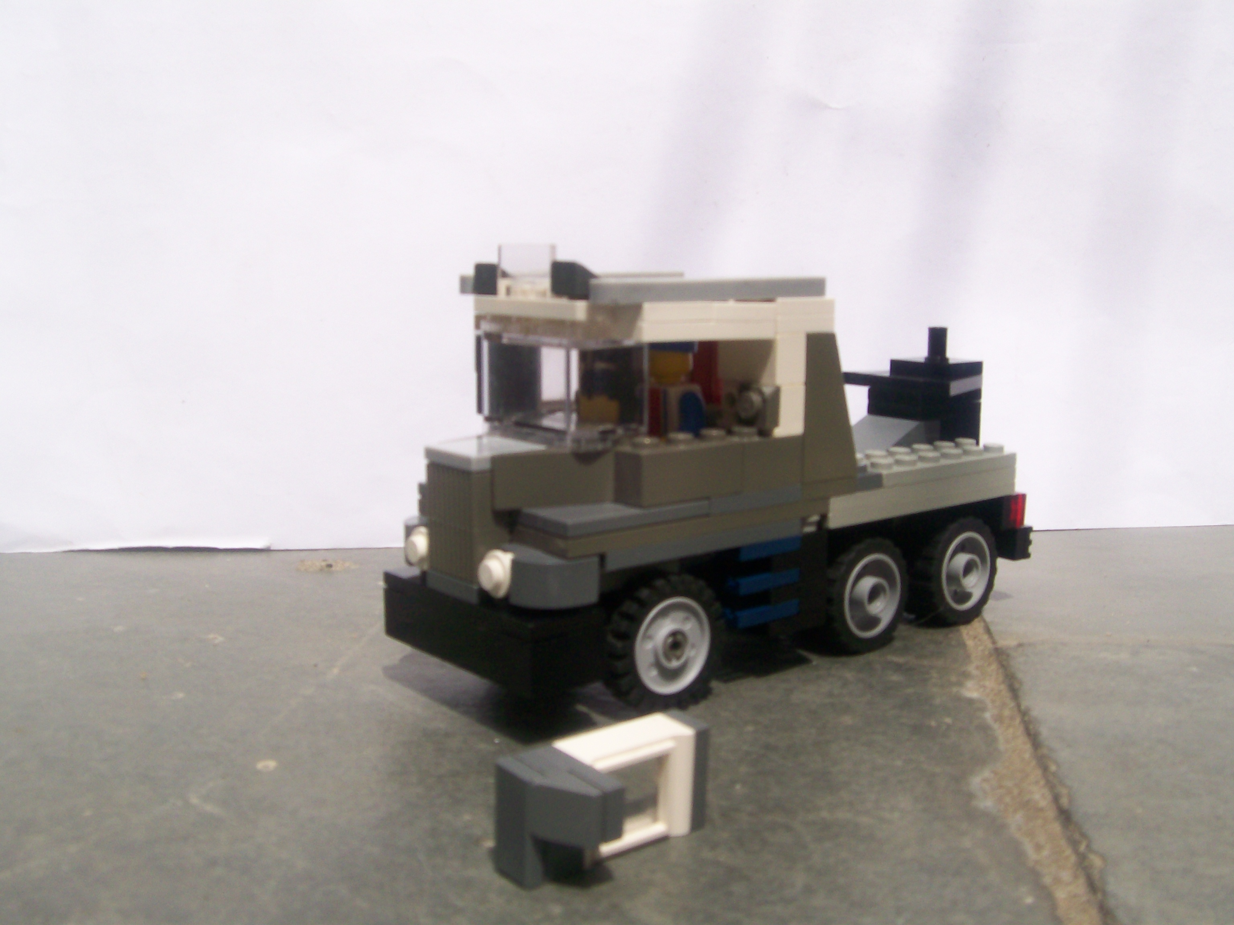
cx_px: 617
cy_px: 462
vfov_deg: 39.7
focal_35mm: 36
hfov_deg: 51.4
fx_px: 1283
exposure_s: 1/934
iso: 80
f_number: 4.8
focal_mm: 6
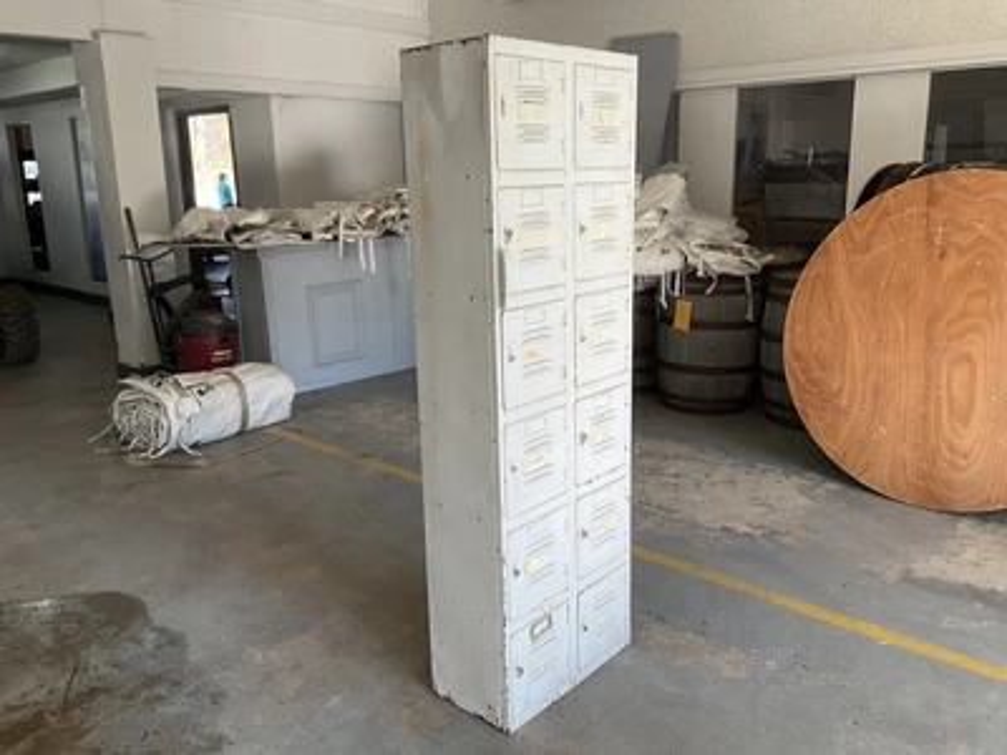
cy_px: 378
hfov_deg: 61.7
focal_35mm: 29
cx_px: 504
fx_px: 844
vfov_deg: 48.2
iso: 40
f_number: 1.8
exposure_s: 1/120
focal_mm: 3
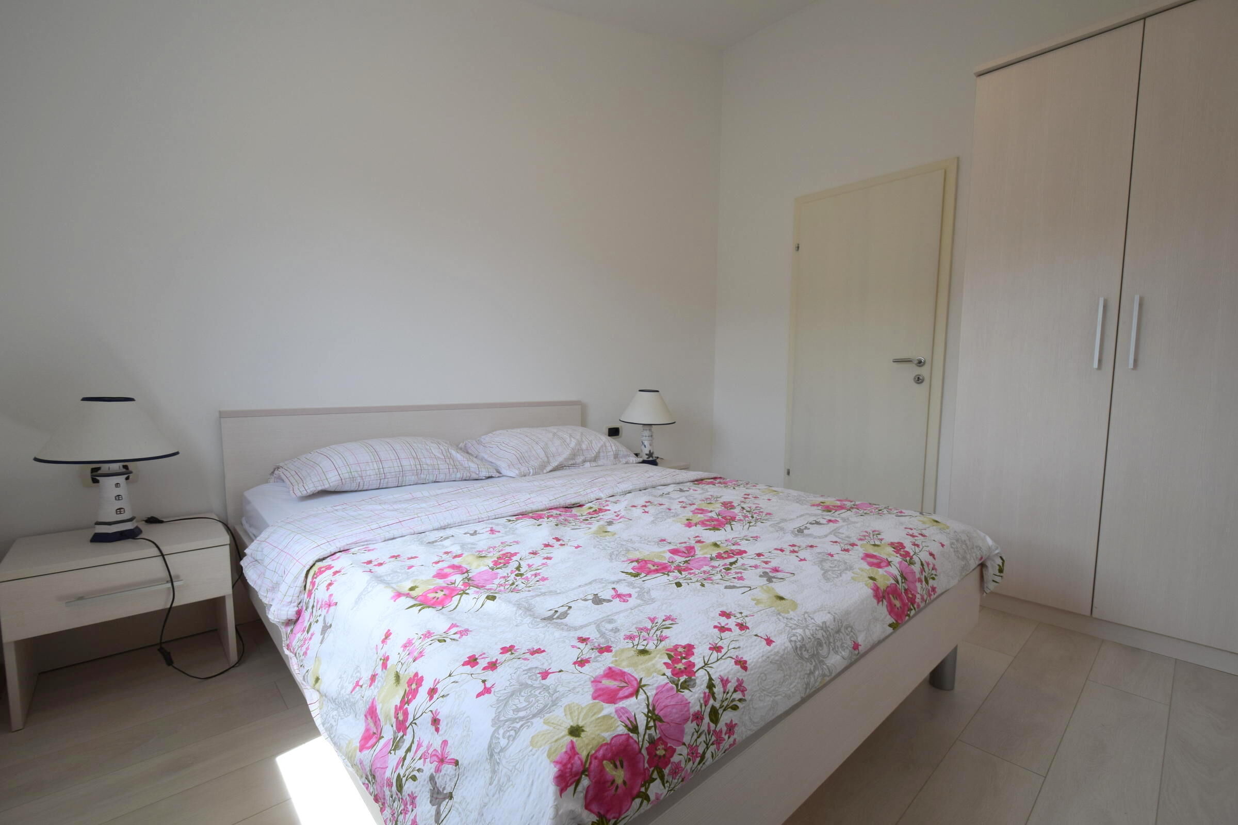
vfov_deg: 77.3
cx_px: 619
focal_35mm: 15
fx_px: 516
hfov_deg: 100.4
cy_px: 412
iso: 400
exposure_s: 1/160
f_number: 6.3
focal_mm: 10
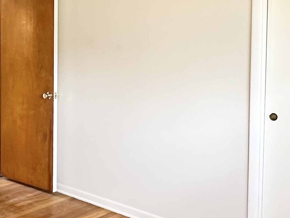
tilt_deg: -1.3
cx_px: 66
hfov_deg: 39.1
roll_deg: -0.8
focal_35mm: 47
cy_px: 68
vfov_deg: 30.6
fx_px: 394
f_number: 2.2
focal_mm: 2.22
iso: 200
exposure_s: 1/60
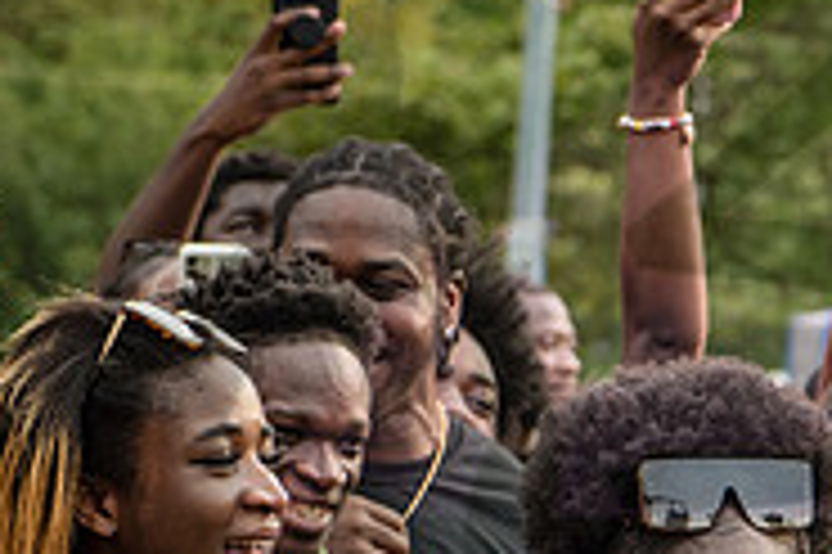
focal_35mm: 220
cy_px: 840
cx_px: 1097
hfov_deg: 9.2
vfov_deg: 6.2
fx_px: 5080
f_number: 3.5
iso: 1000
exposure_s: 1/800
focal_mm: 70
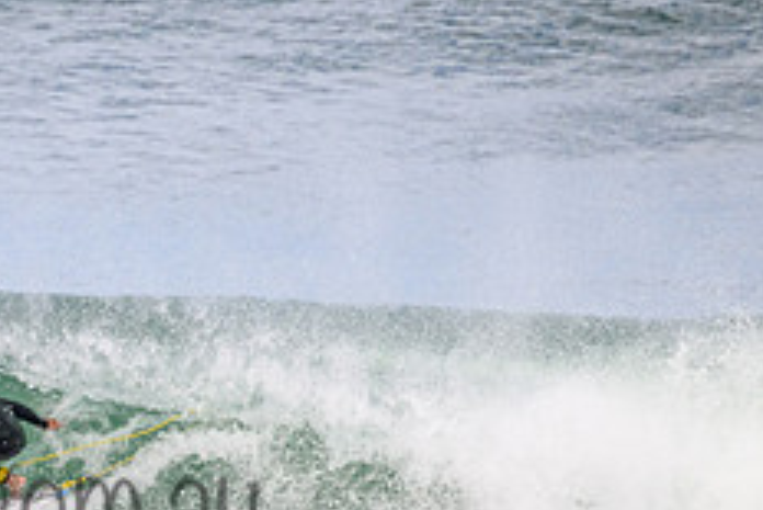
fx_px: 42435
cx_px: -89
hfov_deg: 1.0
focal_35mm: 2001
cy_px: 466
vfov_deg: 0.7
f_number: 11
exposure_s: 1/2000
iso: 1400
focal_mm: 800
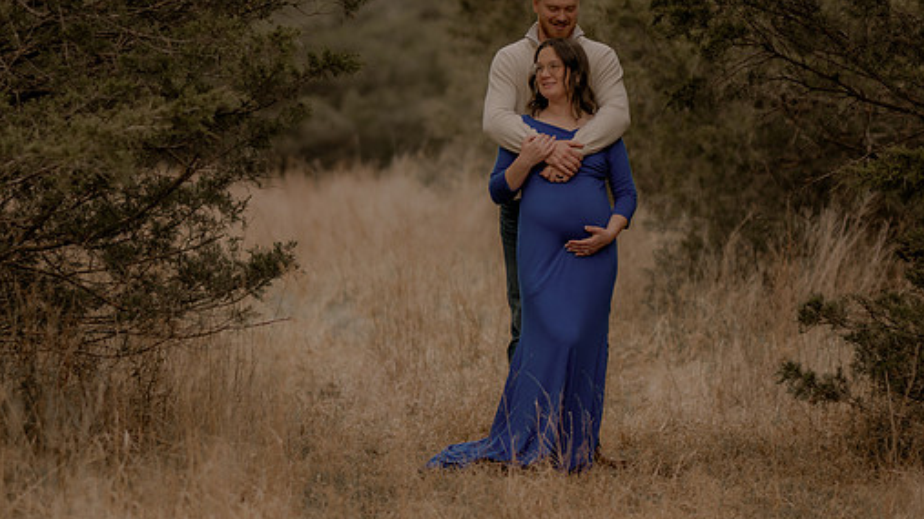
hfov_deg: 12.6
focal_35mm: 171
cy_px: 172
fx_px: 4189
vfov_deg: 7.1
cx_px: 448
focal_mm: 85
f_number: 1.4
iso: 200
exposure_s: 1/1600
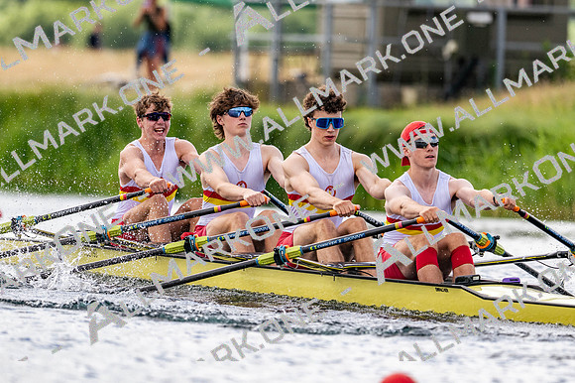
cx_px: 288
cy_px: 192
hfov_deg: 3.4
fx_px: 9578
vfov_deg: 2.3
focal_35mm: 600
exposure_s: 1/2500
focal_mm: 400
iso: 400
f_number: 4.5
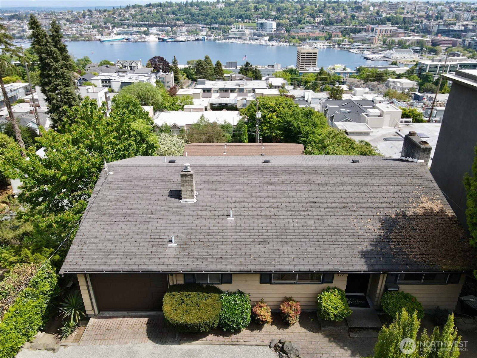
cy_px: 179
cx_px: 238
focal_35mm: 24
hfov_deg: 71.6
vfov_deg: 56.8
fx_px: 331
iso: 110
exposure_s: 1/400
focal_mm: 4.5
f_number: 2.8
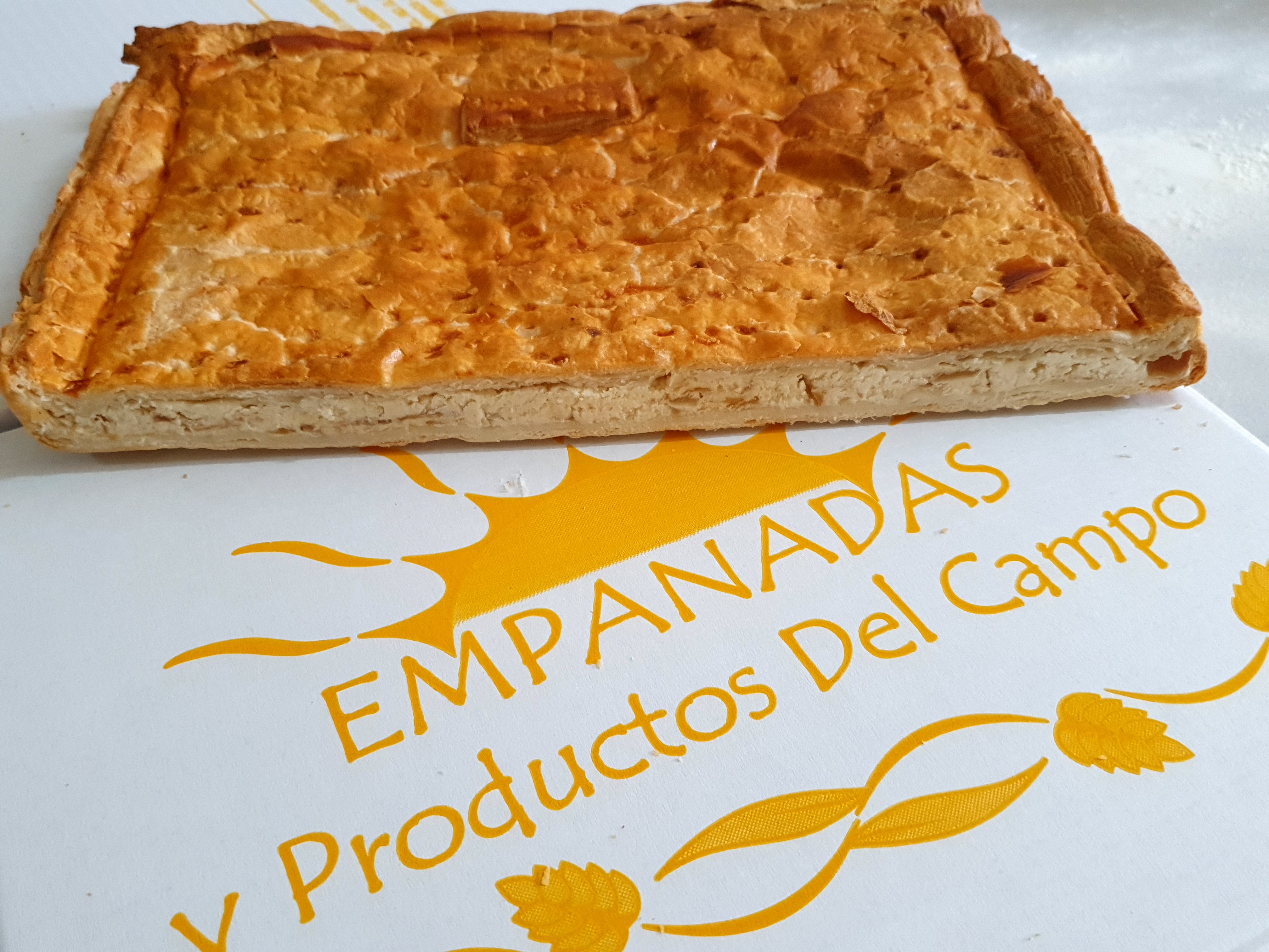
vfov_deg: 53.1
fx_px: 953
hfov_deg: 67.3
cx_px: 634
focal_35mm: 26
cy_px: 476
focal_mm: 4.32
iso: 160
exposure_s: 1/50
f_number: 1.5
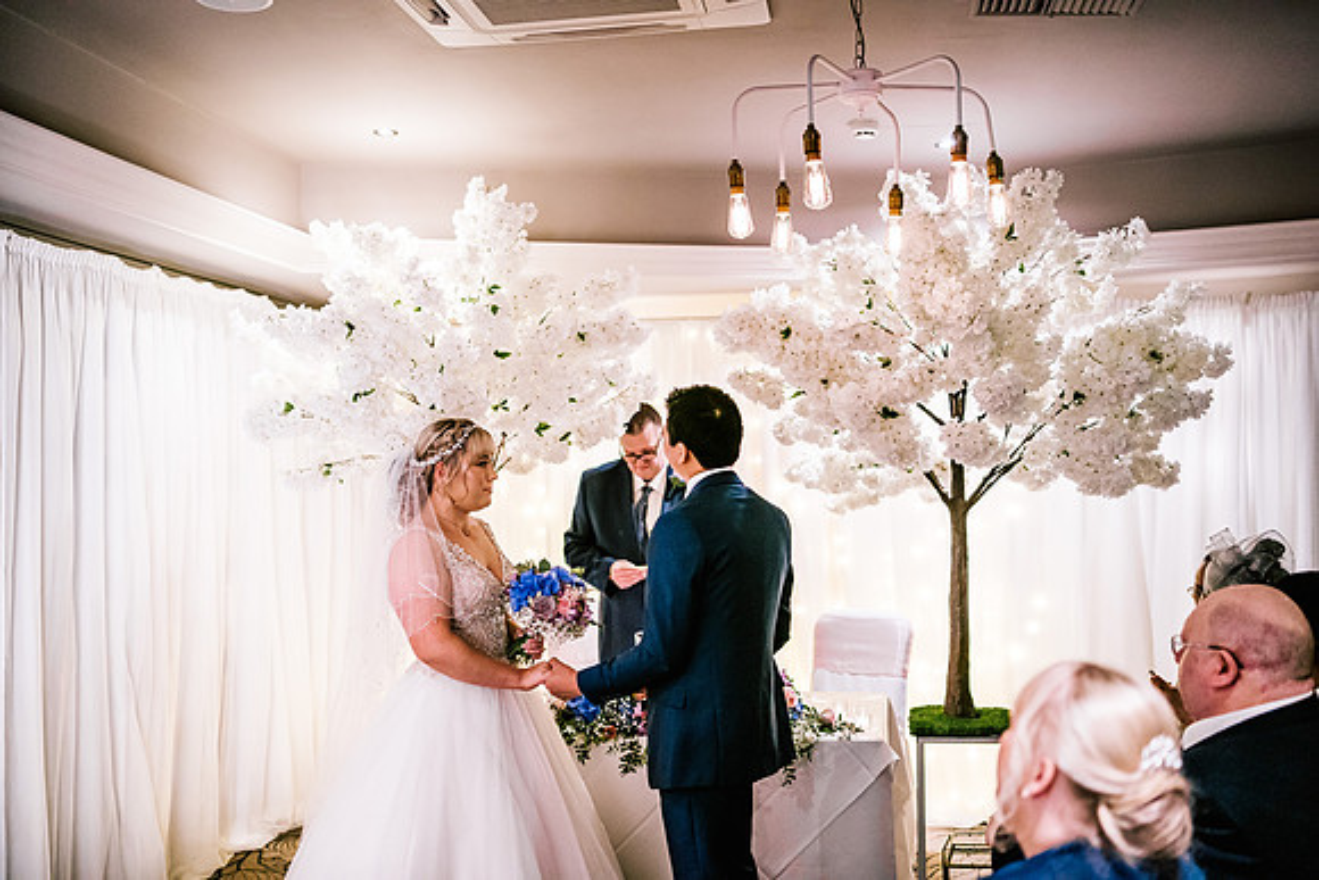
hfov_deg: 54.4
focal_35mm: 35
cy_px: 440
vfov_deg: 37.9
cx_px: 660
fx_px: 1283
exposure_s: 1/250
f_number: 1.4
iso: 2000
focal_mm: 35
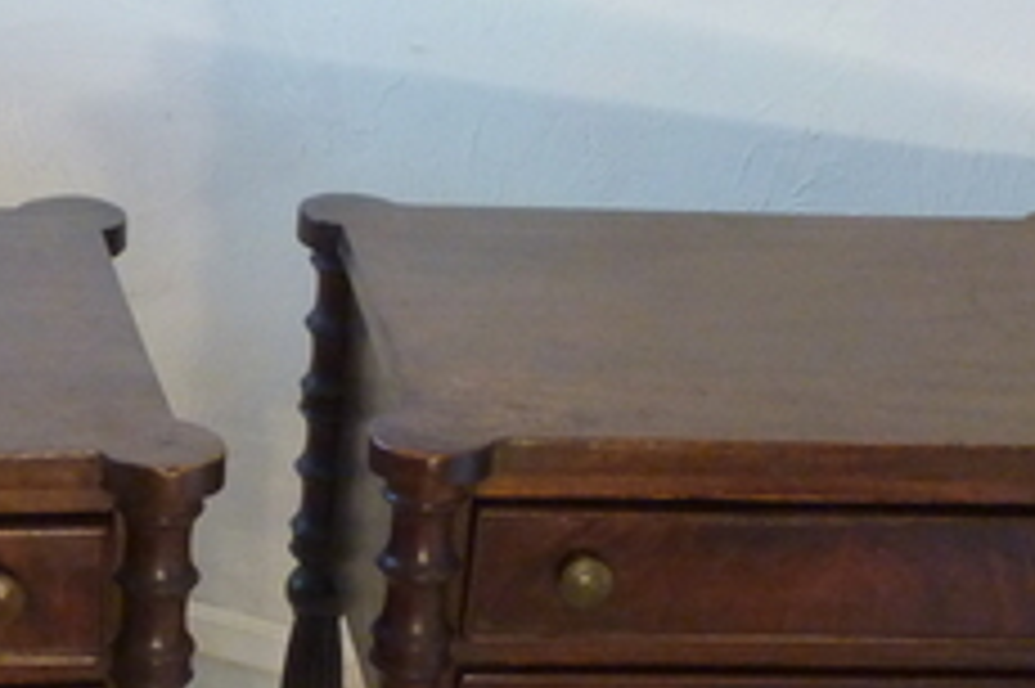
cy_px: 890
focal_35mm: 114
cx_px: 207
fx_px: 3275
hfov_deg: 17.8
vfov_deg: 11.7
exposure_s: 1/20
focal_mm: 6.9
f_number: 3.7
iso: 400
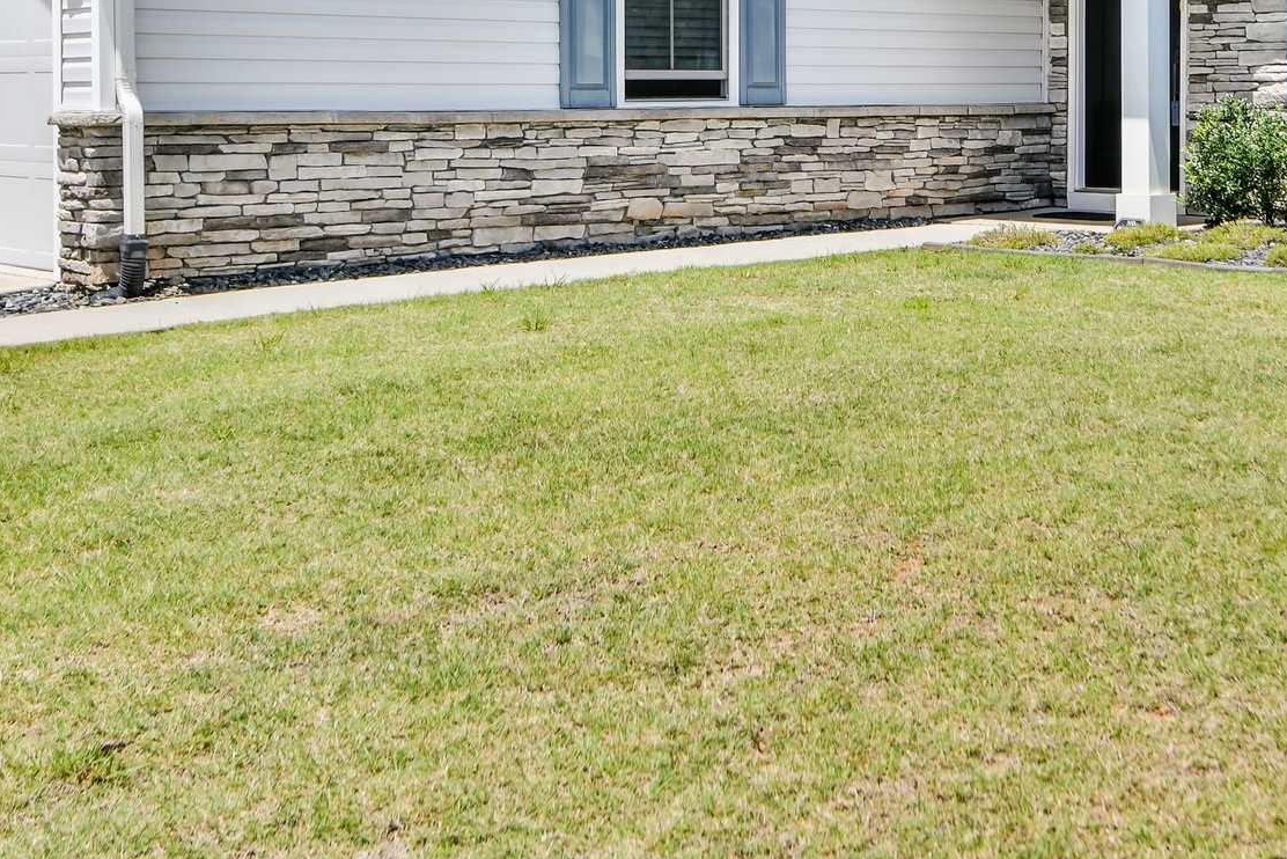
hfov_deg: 33.8
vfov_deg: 23.0
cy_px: 166
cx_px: 961
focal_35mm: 58
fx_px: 2074
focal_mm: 21
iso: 400
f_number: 8
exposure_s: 1/1000
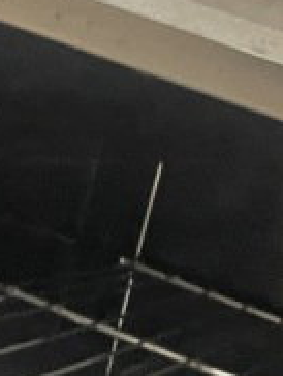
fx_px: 1262
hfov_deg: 12.7
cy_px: 596
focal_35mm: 116
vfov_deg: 15.4
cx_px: 254
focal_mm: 4.2
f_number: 1.6
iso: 800
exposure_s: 1/30
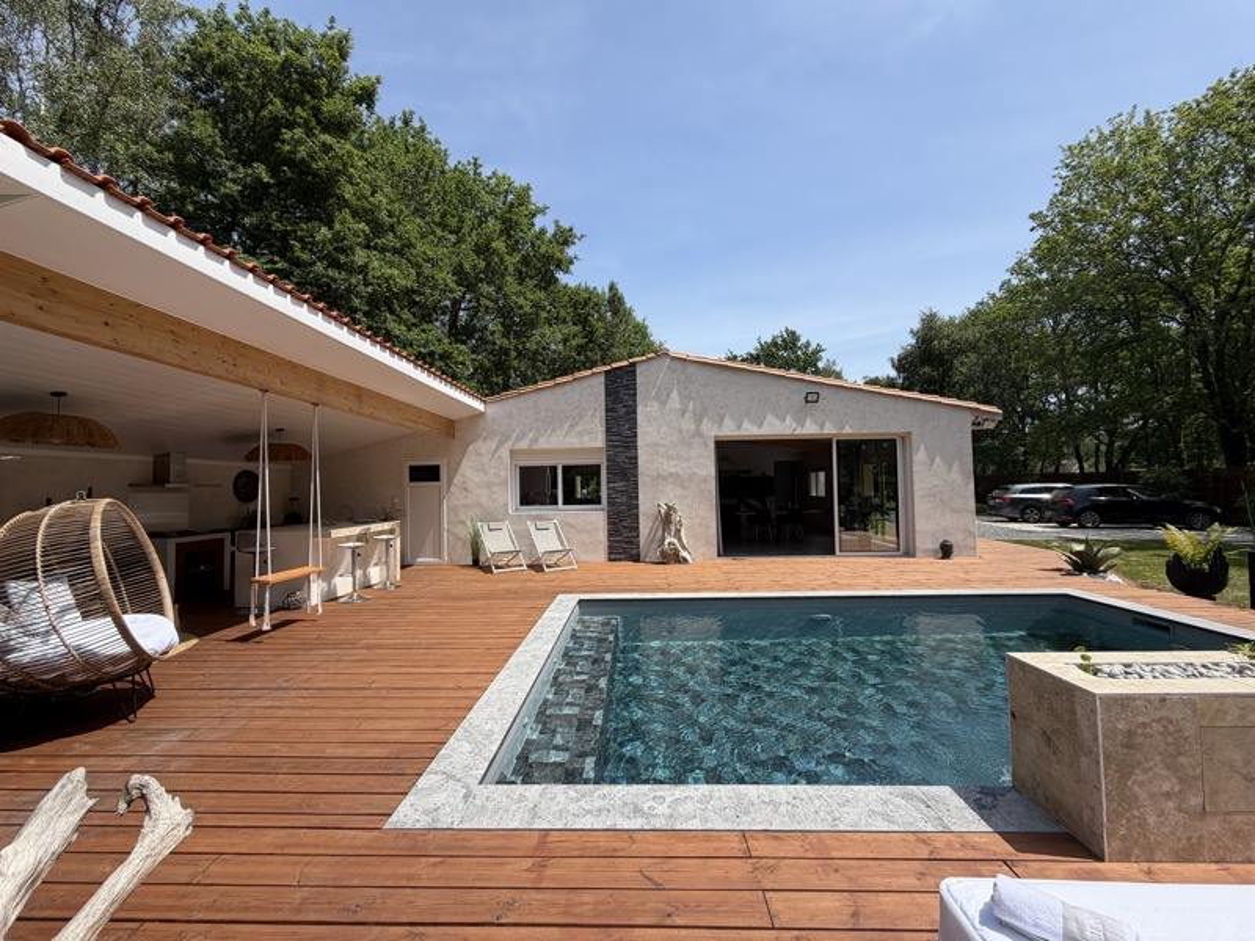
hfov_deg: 102.1
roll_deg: +1.7
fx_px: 508
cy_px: 470
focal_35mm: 14
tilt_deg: +3.9
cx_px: 628
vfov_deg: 85.7
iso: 20
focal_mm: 2.22
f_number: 2.2
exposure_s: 1/830
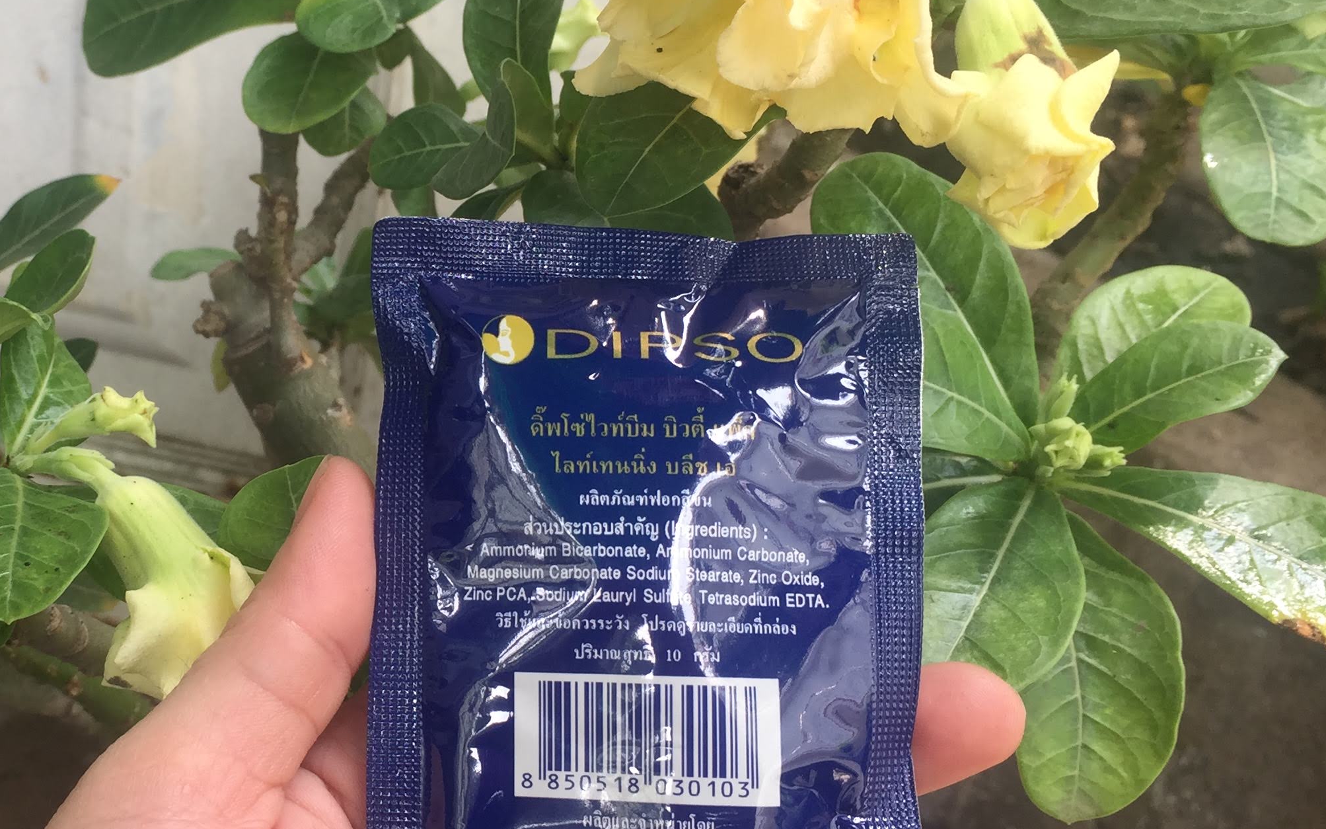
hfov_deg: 39.1
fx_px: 1807
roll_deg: -7.1
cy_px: 421
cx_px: 305
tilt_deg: -29.7
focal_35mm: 50
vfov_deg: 25.8
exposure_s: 1/111
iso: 32
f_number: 2.2
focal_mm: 4.15
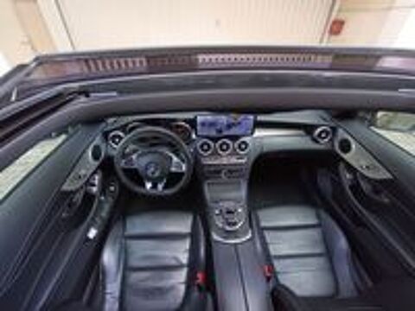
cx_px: 208
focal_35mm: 15
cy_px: 156
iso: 278
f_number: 2.2
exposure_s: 1/100
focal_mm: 1.65
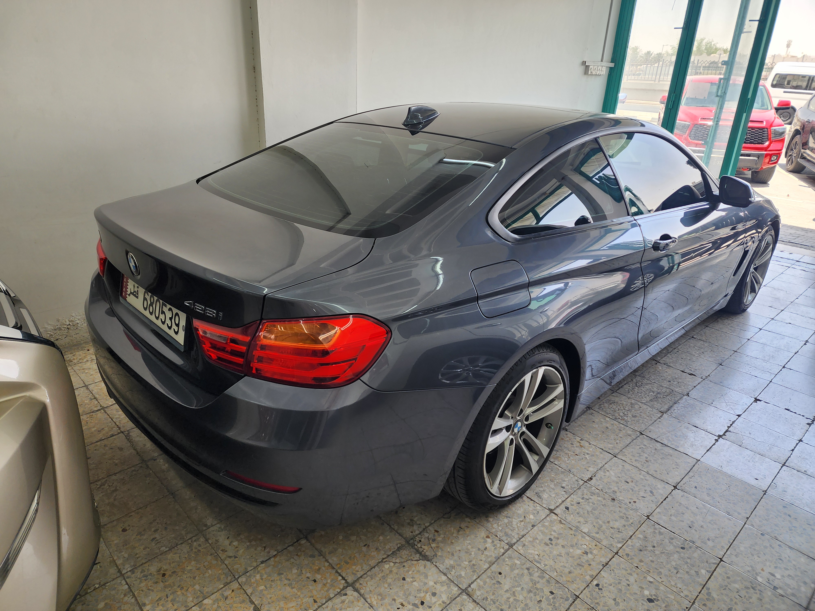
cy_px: 306
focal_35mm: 23
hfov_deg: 73.9
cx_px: 408
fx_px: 542
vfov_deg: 58.9
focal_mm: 6.4
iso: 50
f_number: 1.8
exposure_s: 1/180
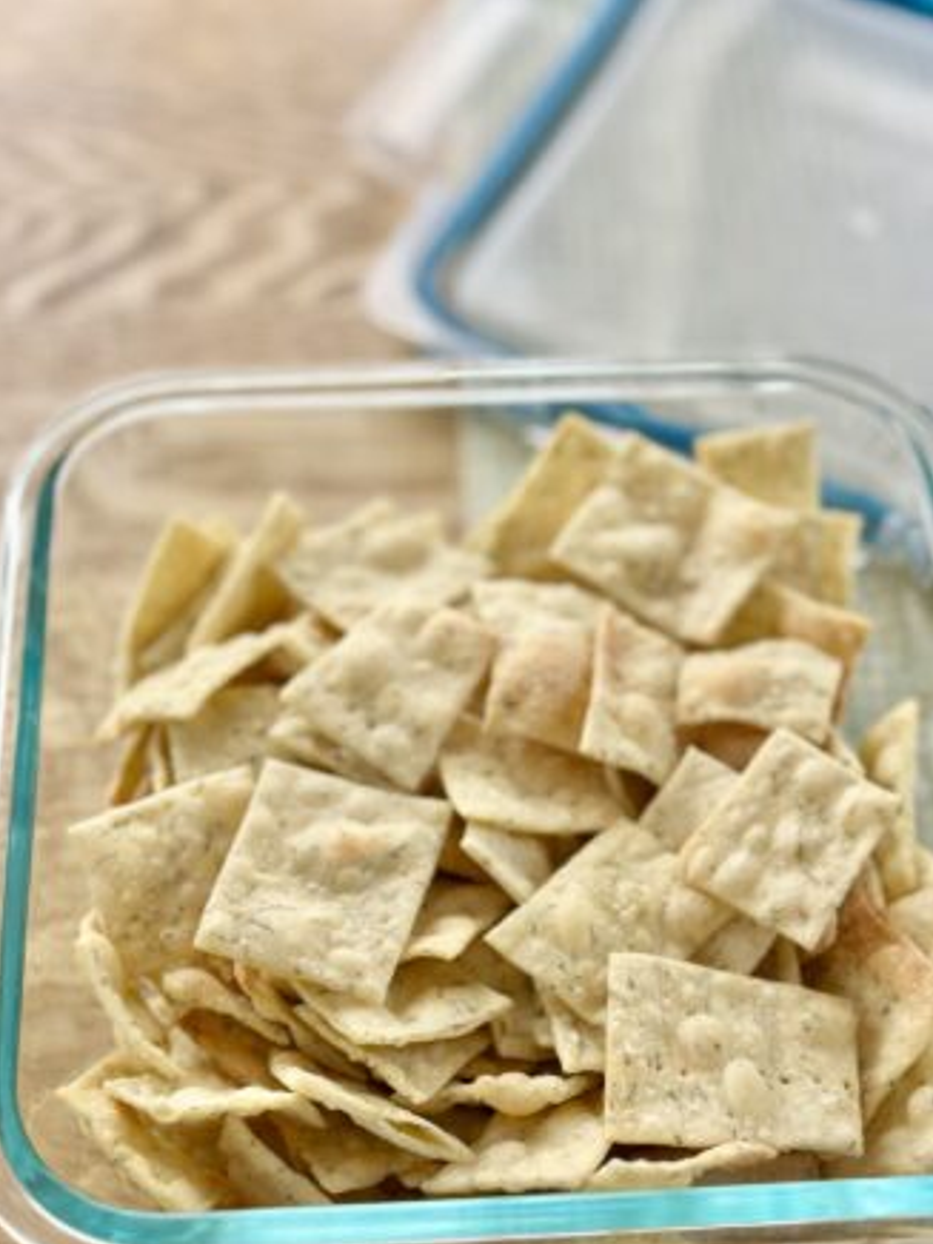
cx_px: 421
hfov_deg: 26.5
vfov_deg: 34.9
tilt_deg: -56.0
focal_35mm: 55
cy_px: 708
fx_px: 1977
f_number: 1.78
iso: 100
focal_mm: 6.86
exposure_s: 1/121
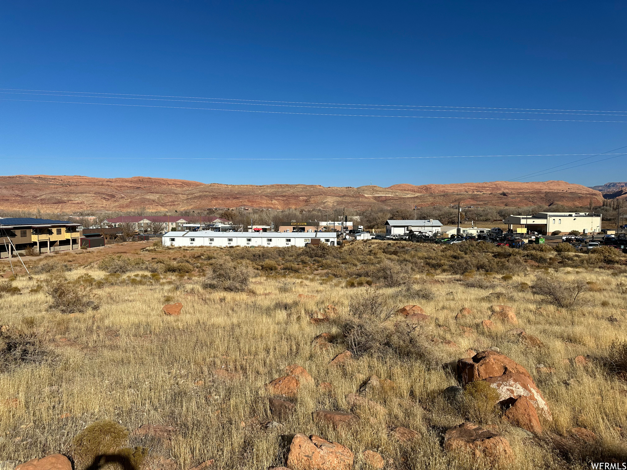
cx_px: 314
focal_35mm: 24
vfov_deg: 56.8
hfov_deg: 71.6
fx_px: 435
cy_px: 235
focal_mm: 6.86
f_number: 1.78
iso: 80
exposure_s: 1/8197
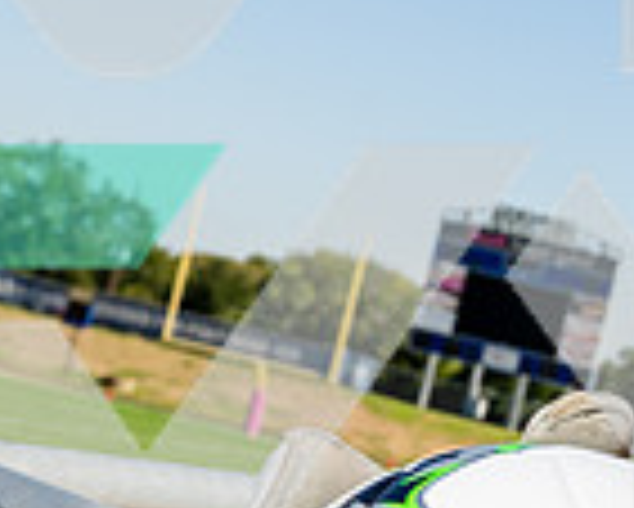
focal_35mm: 147
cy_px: 384
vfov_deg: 10.5
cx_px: 899
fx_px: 2760
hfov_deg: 12.6
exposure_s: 1/250
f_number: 8
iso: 100
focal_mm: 38
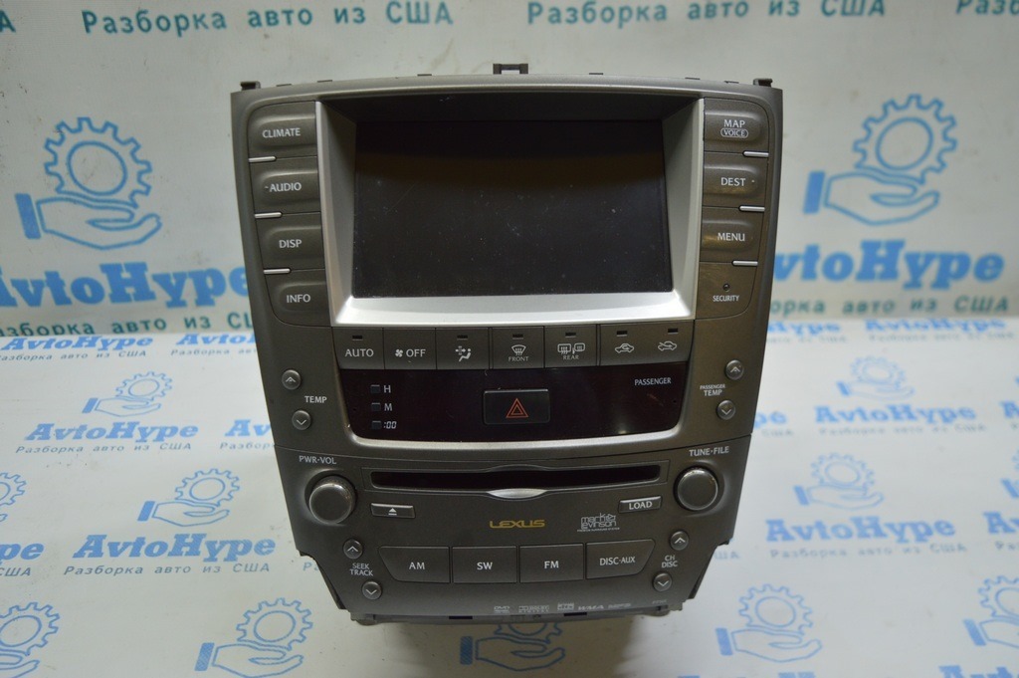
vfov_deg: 38.3
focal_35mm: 34
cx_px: 510
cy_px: 339
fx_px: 976
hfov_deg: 55.1
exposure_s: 1/80
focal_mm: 23
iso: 400
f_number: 3.8
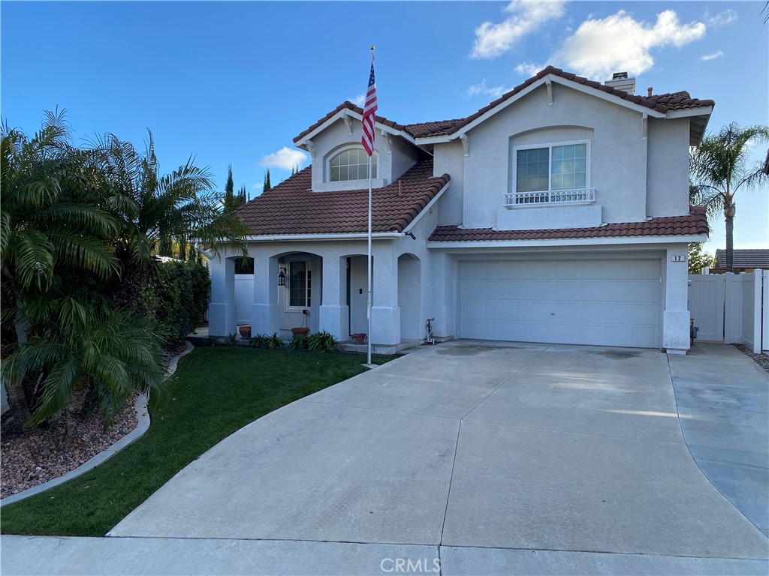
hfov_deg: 67.3
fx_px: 578
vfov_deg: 53.1
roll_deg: -0.9
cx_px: 384
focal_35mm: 26
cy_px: 288
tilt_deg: -1.8
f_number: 1.8
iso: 32
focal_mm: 4.25
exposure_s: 1/949
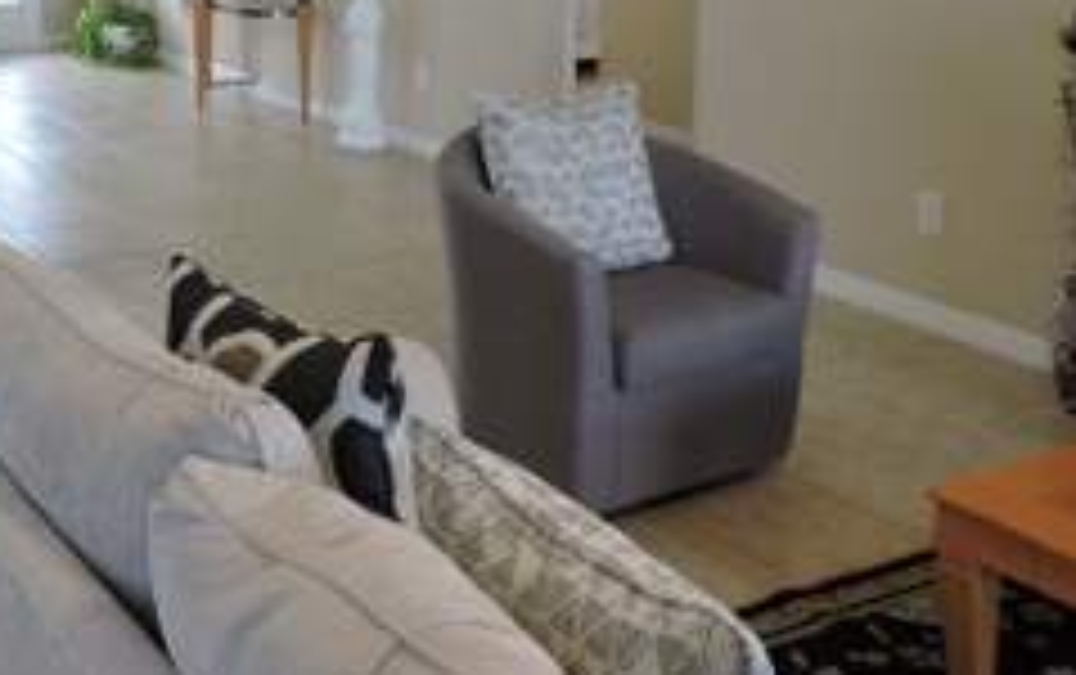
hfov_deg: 37.5
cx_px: 153
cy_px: 0
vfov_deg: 24.3
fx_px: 1497
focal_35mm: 51
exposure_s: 1/30
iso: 200
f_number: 3
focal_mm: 4.3
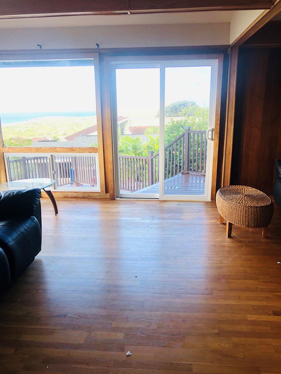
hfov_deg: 48.2
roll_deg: +1.2
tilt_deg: -15.9
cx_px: 137
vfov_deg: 61.7
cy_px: 193
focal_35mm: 29
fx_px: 314
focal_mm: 4
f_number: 1.8
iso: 25
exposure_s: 1/120
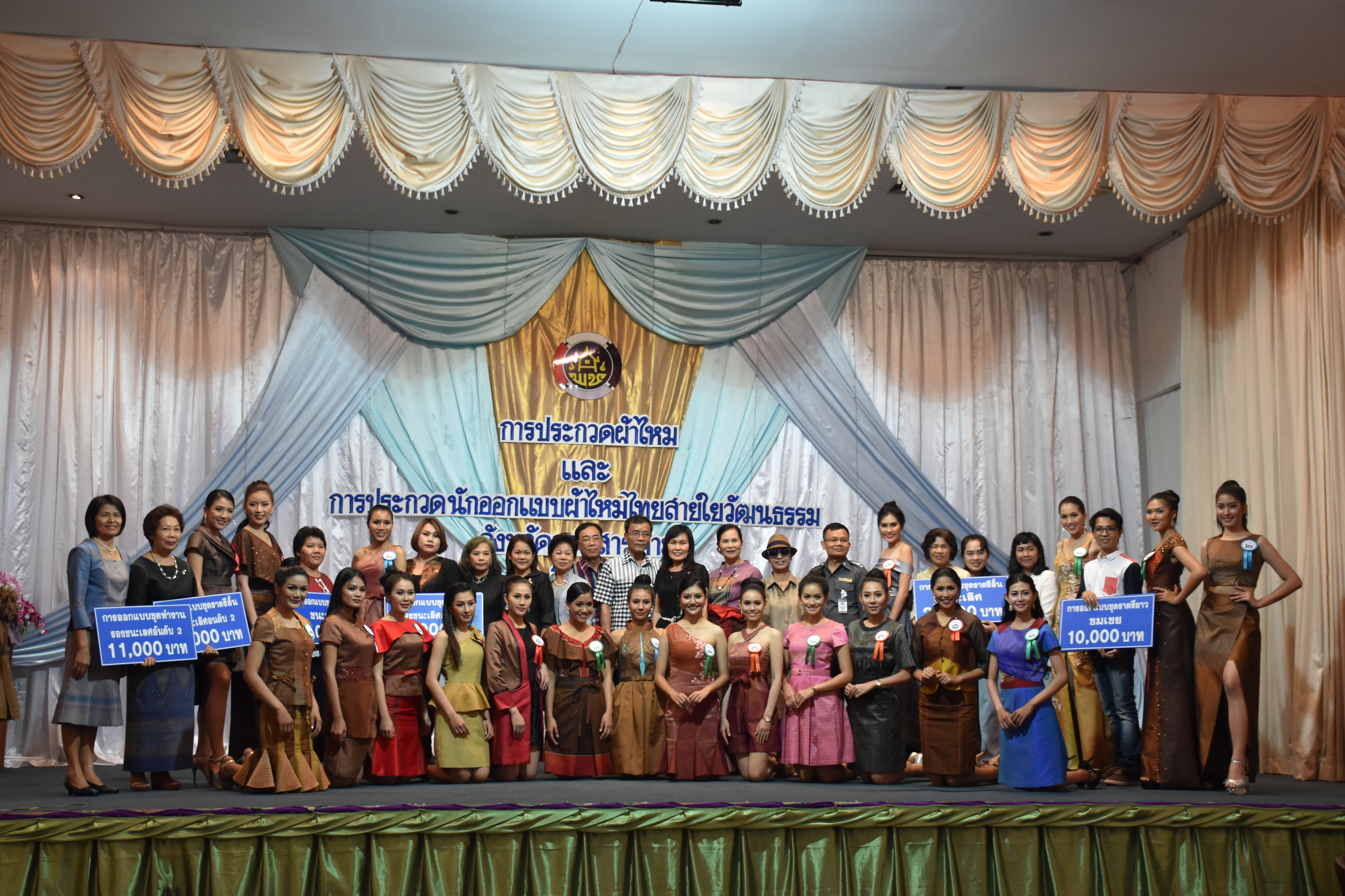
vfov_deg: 29.2
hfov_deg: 42.7
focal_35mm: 46
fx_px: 1718
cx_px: 674
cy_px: 447
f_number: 4
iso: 1100
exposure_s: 1/60
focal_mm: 30
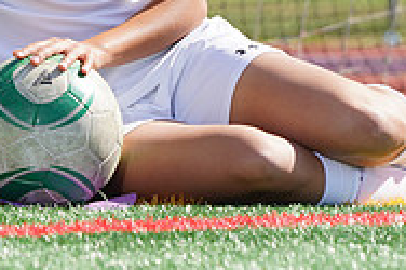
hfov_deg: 2.5
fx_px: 9217
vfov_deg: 1.7
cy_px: -102
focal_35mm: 818
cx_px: 181
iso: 200
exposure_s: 1/250
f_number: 11
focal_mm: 265
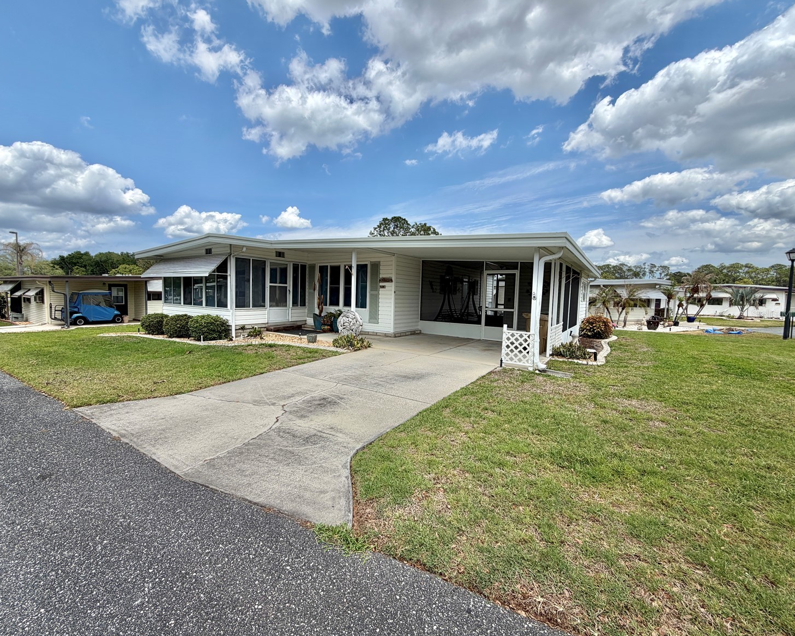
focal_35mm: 15
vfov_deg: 84.0
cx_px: 367
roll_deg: -0.7
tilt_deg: -4.2
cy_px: 314
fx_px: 353
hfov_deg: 96.6
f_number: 2.2
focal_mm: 2.22
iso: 20
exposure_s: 1/942
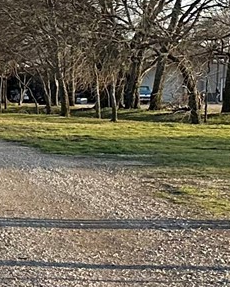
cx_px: -747
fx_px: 1419
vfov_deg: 11.5
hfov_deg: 6.8
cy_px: 227
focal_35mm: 167
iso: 80
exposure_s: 1/2110
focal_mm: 6.86
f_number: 1.78
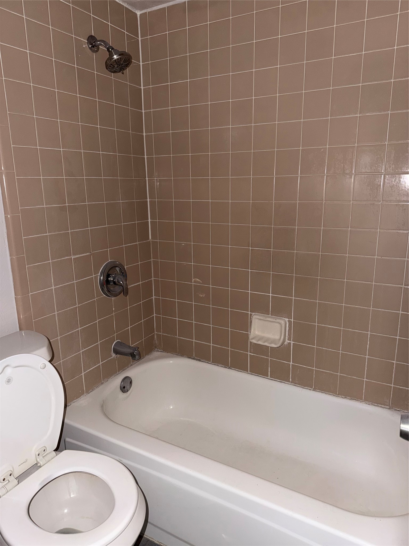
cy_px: 273
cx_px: 204
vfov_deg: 71.6
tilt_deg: -14.1
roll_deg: -0.2
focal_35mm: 24
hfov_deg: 56.8
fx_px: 378
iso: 50
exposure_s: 1/4
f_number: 1.78
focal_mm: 6.76
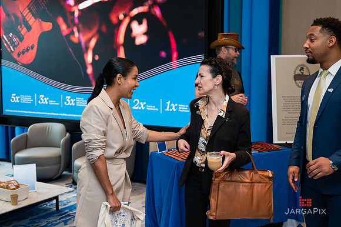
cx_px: 170
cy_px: 114
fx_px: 423
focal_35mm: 45
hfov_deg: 43.9
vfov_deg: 30.0
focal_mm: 44
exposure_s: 1/160
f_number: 4.5
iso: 640
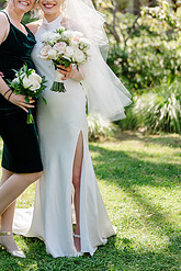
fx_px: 685
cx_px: 37
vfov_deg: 22.2
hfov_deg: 15.0
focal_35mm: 91
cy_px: 79
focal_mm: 50
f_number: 1.8
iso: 64
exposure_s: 1/800
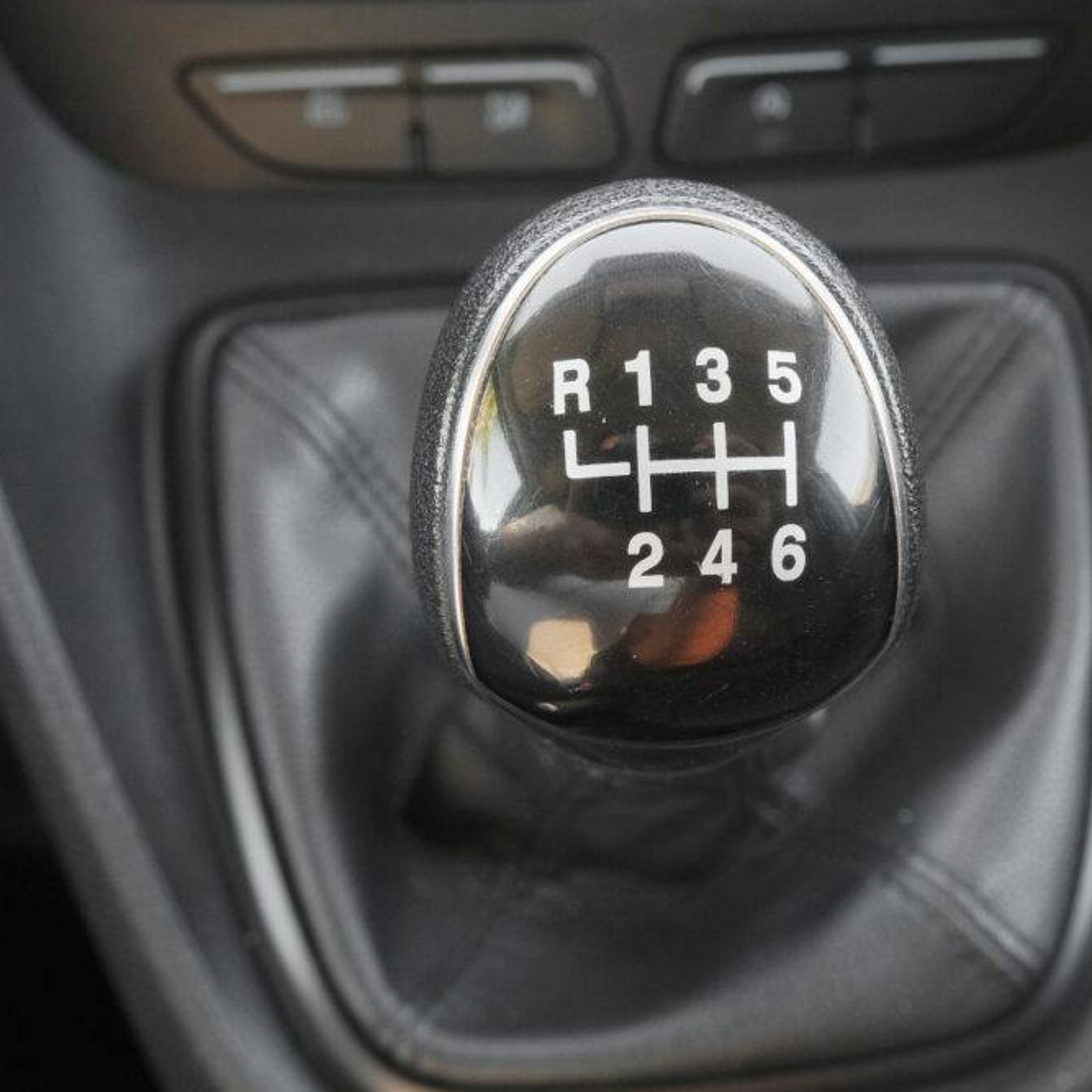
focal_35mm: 47
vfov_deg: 36.1
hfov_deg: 35.8
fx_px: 1677
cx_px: 686
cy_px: 541
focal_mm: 24.2
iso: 2000
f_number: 8
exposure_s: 1/30
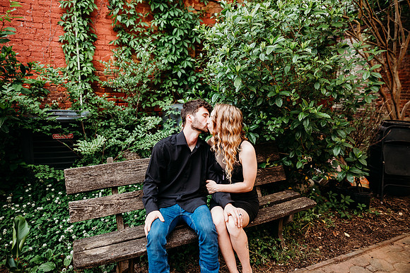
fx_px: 273
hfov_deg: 73.7
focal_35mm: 24
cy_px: 136
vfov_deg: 53.2
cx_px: 205
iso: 100
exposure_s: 1/160
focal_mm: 24
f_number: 2.8
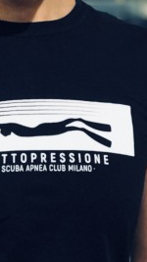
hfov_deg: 8.1
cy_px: 26
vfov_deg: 14.3
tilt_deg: -3.5
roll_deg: -0.8
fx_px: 1033
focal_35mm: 149
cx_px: 8
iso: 640
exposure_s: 1/50
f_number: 2.8
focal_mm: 6.6
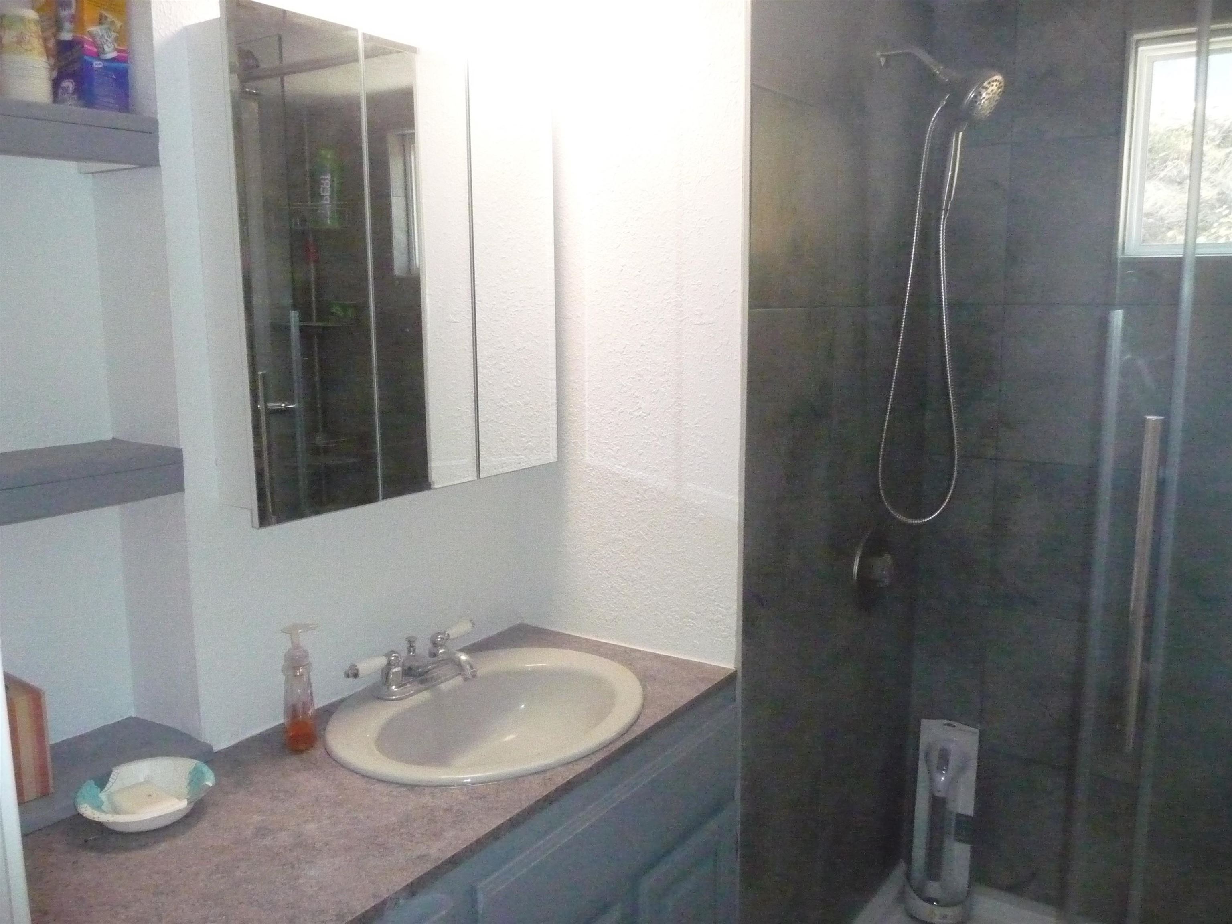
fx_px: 997
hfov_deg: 63.4
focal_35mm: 28
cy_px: 462
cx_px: 616
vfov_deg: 49.7
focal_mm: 4.7
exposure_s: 1/400
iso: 1600
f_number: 3.3
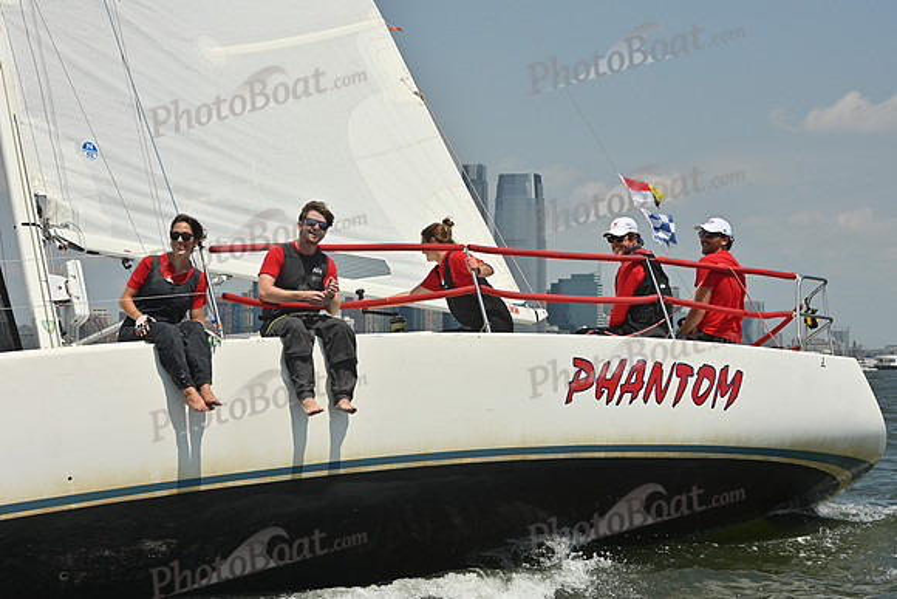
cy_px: 300
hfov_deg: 20.0
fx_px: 2542
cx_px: 448
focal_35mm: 102
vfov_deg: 13.4
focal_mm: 102
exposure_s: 1/1250
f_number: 11
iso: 320
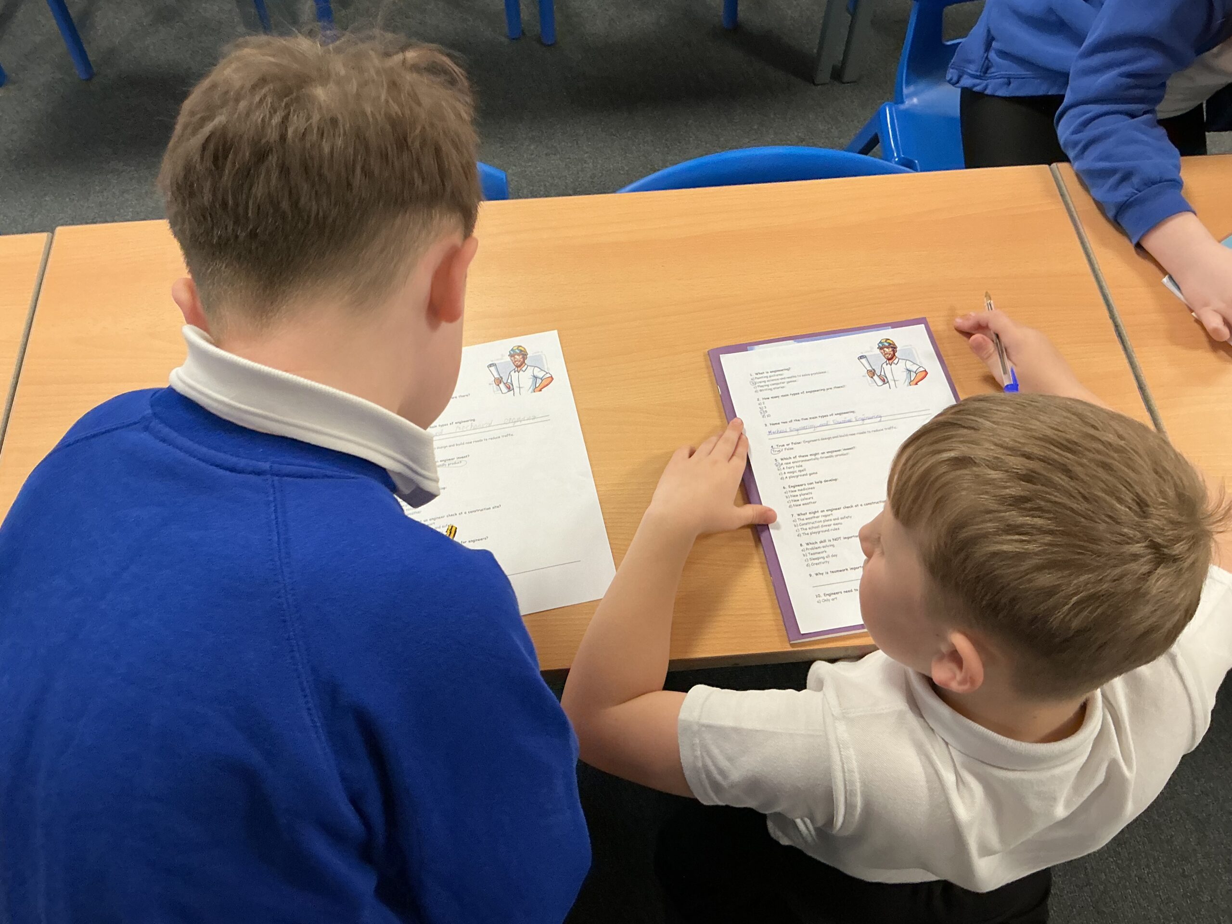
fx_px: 1032
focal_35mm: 29
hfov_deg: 61.7
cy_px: 462
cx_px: 616
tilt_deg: -60.1
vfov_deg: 48.2
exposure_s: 1/60
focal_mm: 3
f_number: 1.8
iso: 100
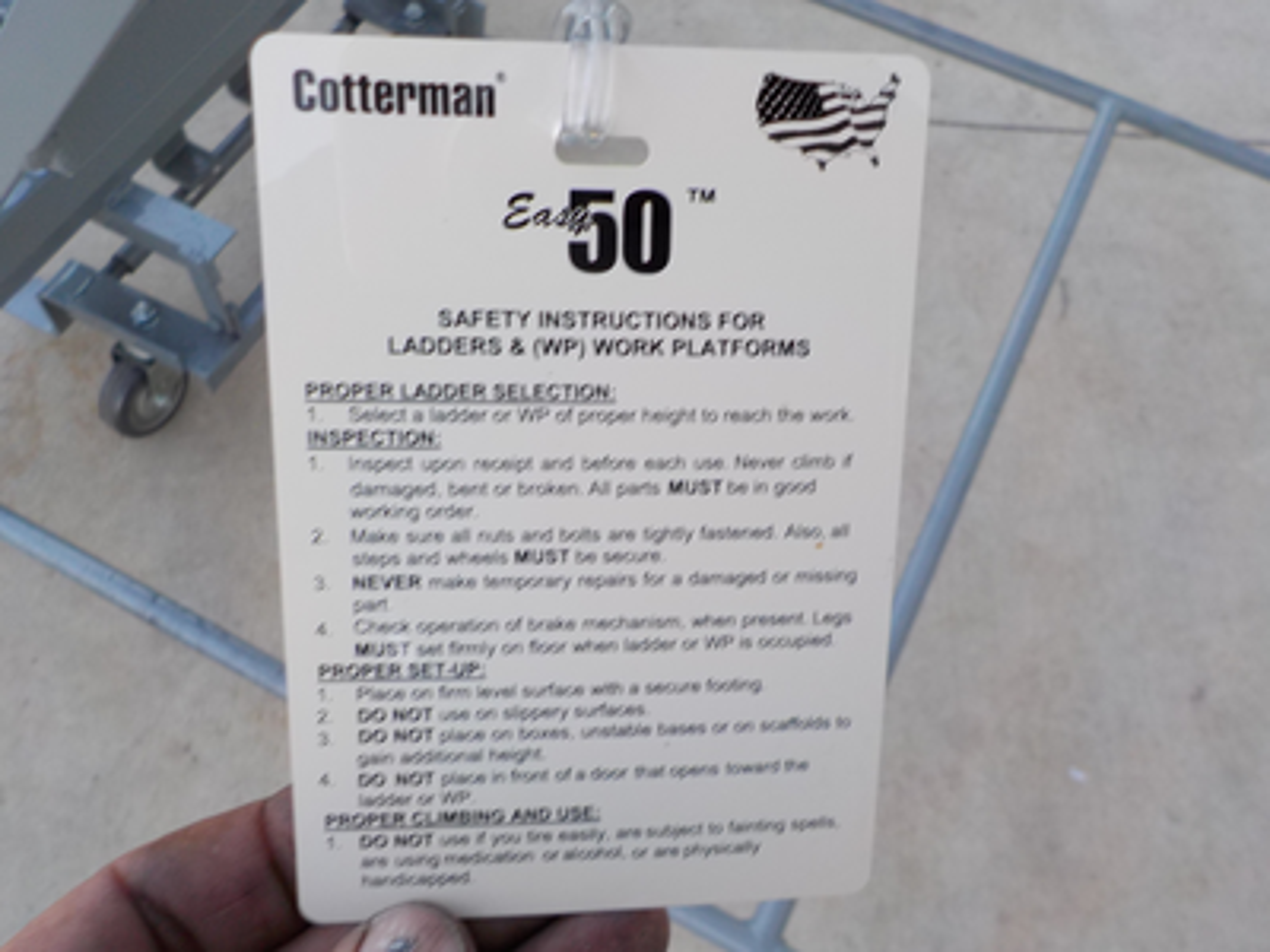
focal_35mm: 30
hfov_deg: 60.0
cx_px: 635
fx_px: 1101
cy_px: 476
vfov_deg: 46.8
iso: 125
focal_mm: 4.1
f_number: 3.3
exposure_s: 1/30
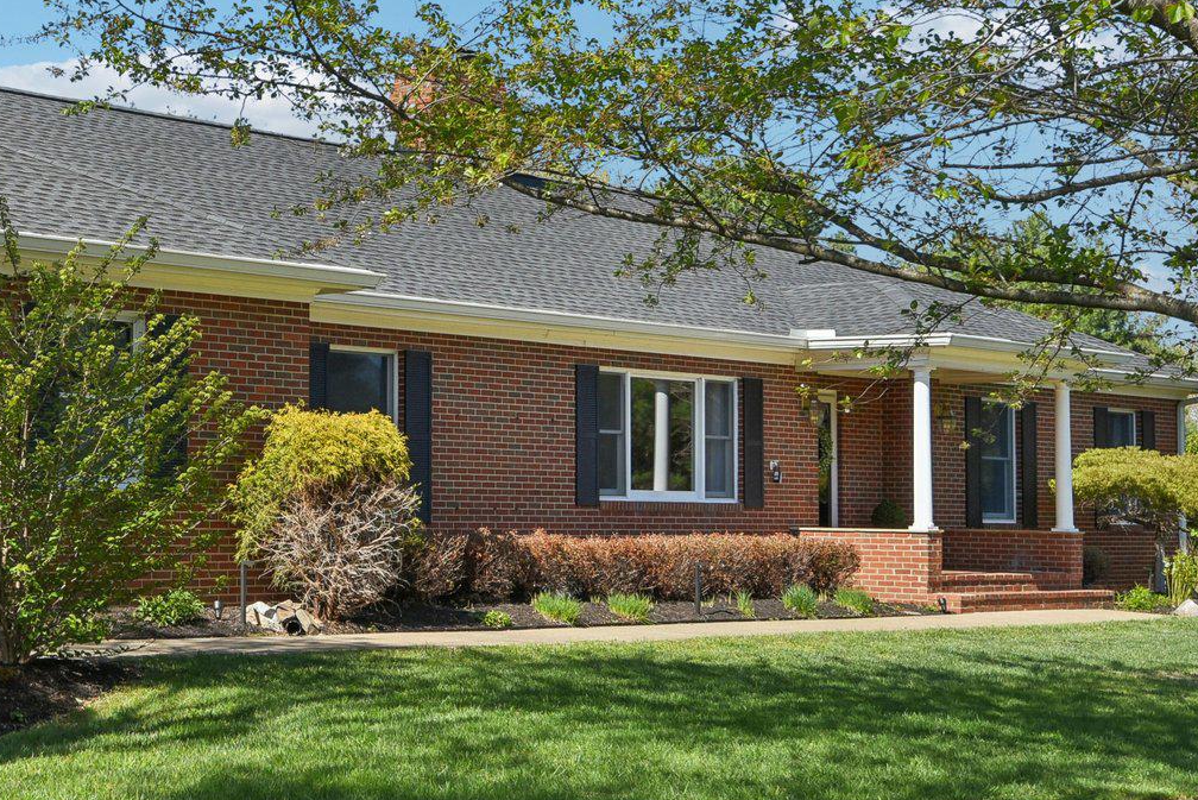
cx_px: 155
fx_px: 2097
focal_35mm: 63
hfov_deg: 30.7
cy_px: 368
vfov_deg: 21.6
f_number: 8
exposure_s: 1/800
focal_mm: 31
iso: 400
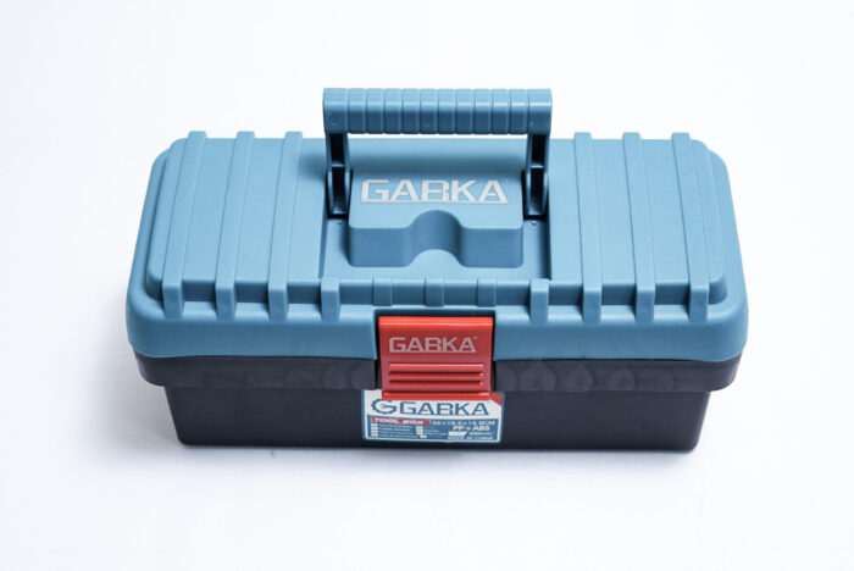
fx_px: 1614
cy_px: 286
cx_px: 427
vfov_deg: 20.1
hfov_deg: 29.6
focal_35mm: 68
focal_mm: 68
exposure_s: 1/250
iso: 3200
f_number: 8
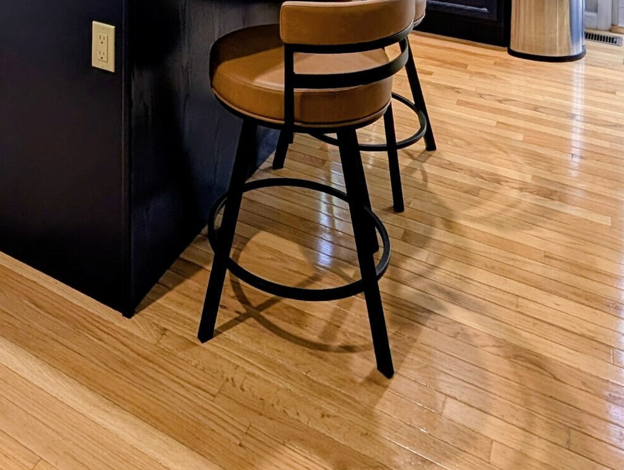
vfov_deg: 27.6
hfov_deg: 48.6
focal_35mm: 37
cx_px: 174
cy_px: -221
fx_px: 668
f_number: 1.7
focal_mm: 2.02
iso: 49
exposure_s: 1/60
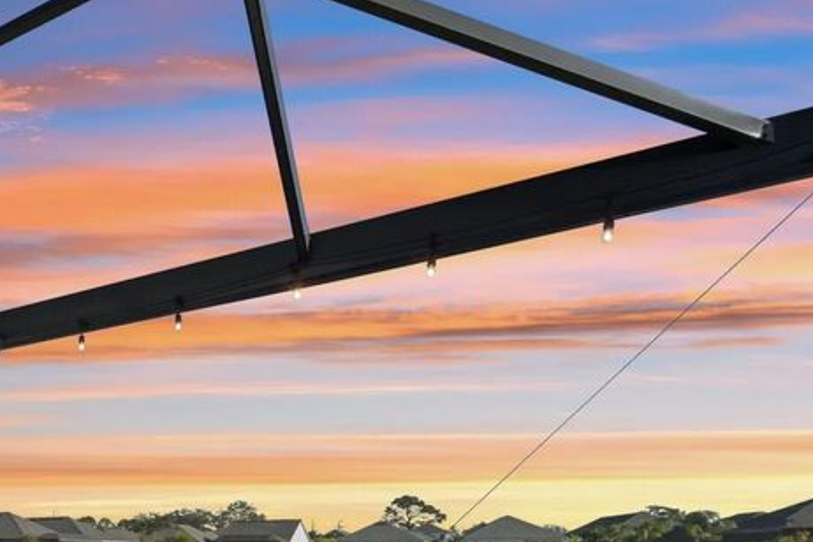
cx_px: -55
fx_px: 700
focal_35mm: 31
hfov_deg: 46.6
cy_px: 553
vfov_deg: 37.4
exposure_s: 1/125
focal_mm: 14
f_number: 8
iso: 100
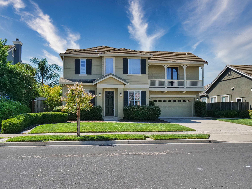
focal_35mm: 30
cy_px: 99
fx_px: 218
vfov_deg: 46.8
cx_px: 117
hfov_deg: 59.9
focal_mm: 14
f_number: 3.5
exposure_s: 1/3200
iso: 400
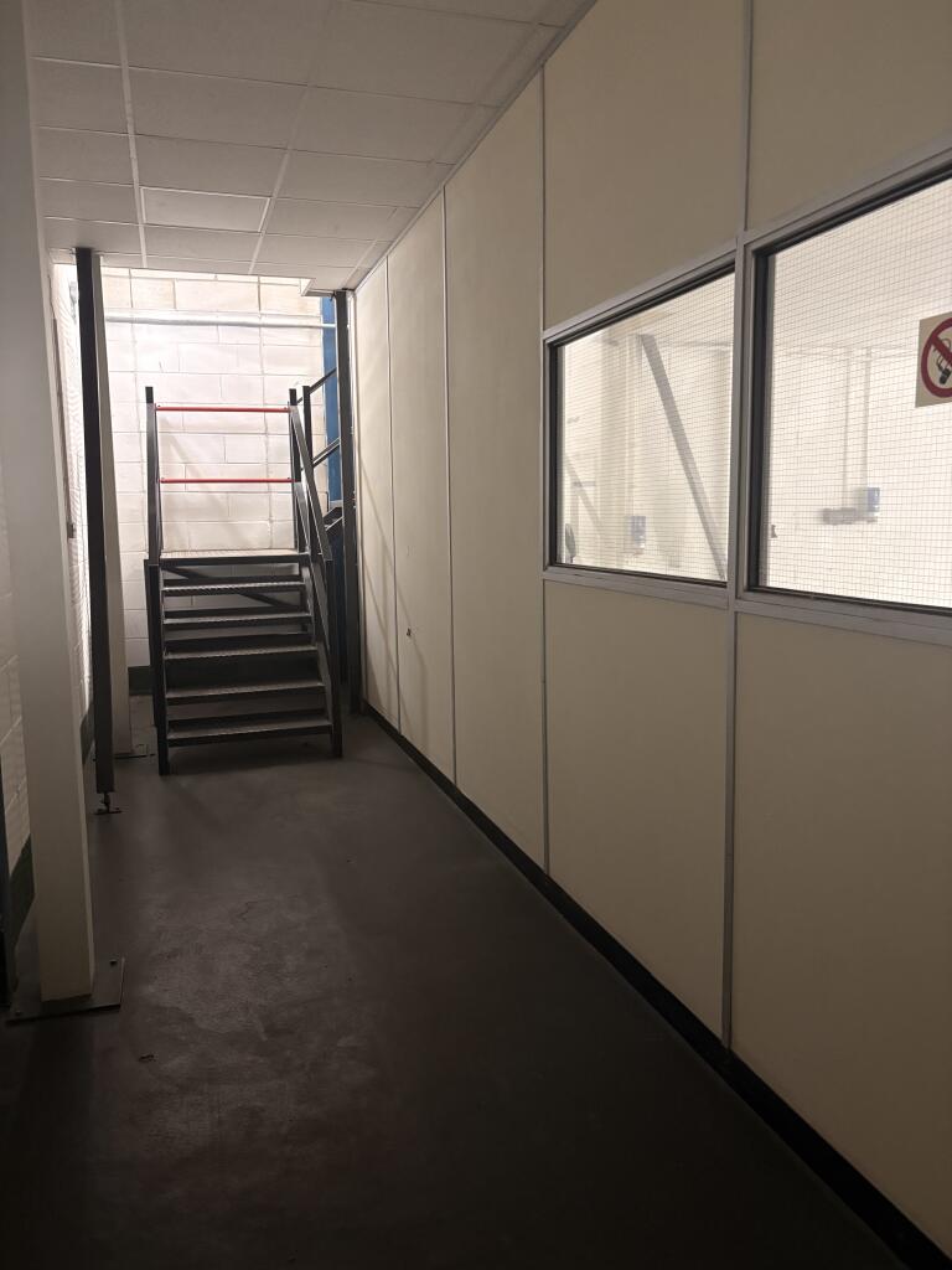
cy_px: 635
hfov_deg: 53.1
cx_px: 476
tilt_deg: -6.7
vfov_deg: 67.3
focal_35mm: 26
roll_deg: +0.5
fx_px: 953
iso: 500
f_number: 1.6
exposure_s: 1/25
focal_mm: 5.96
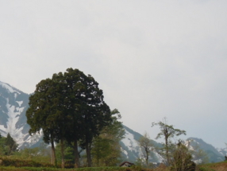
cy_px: 96
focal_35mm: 109
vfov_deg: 13.6
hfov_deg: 17.7
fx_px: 715
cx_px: 6
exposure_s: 1/1000
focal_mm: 9.3
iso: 100
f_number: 3.9
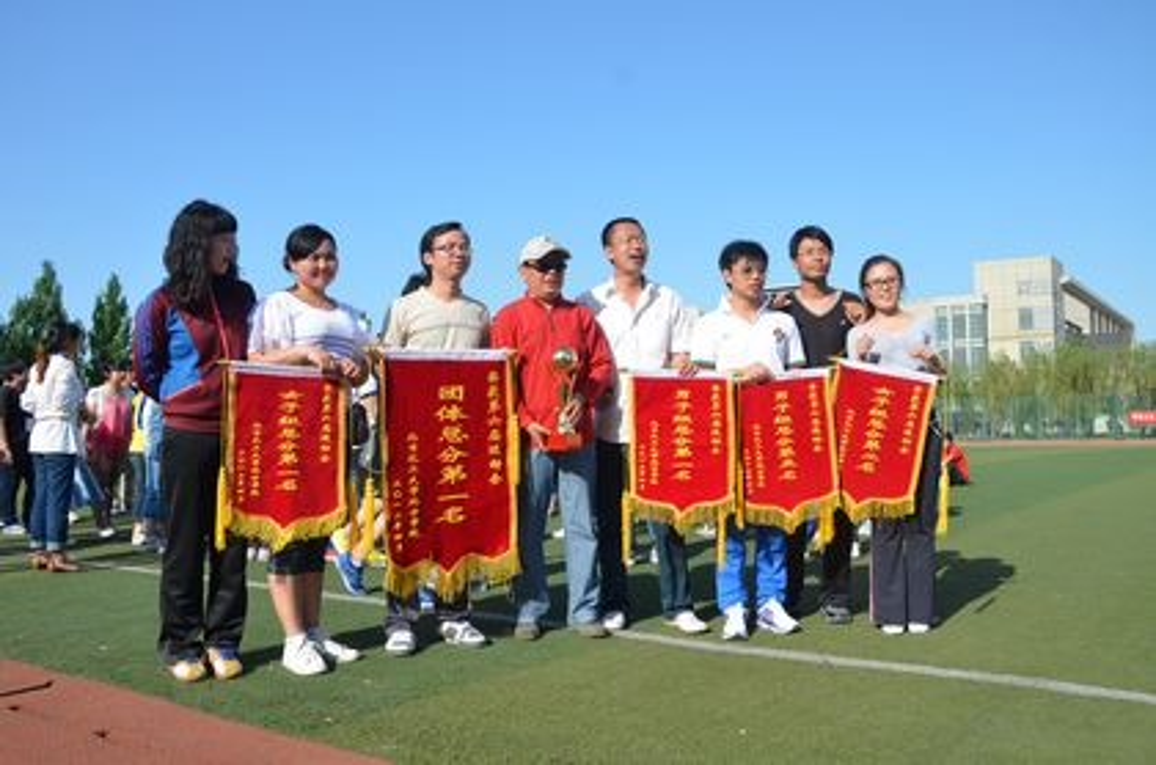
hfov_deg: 59.6
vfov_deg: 41.5
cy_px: 382
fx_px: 1009
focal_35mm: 32
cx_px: 578
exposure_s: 1/250
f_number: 8
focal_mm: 21
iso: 100
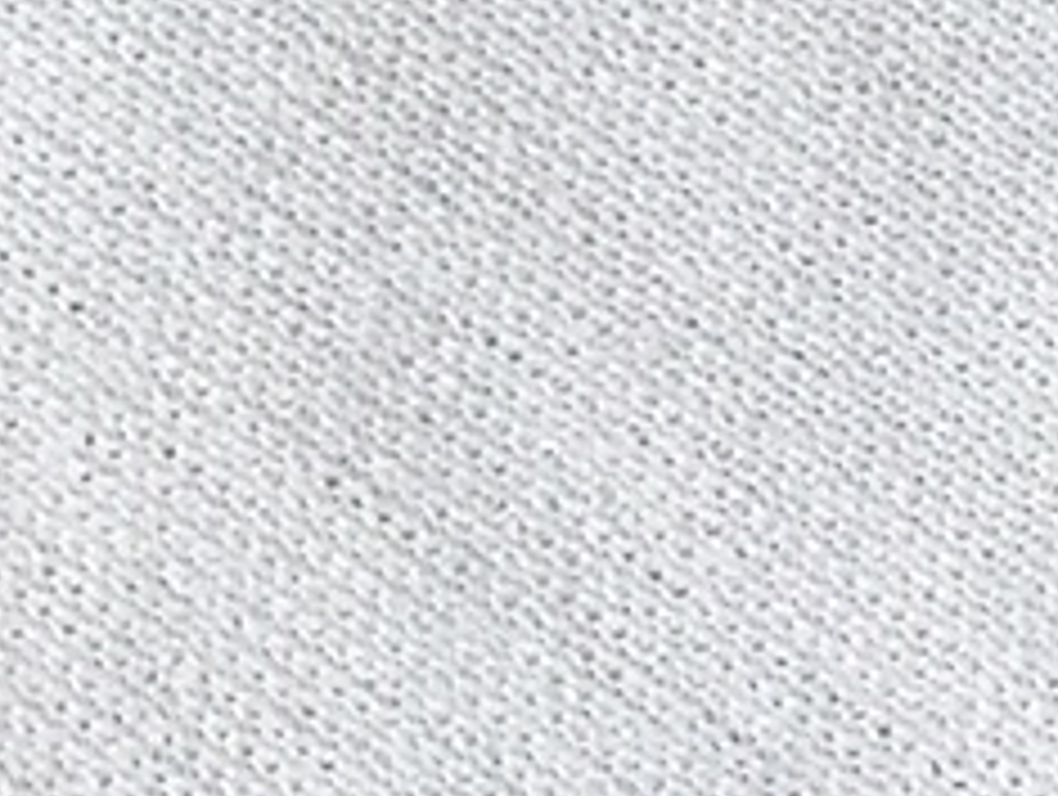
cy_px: -751
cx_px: 3530
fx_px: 6153
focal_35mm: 201
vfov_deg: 7.2
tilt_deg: -80.4
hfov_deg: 8.0
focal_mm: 4.15
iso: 32
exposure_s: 1/196
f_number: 2.2
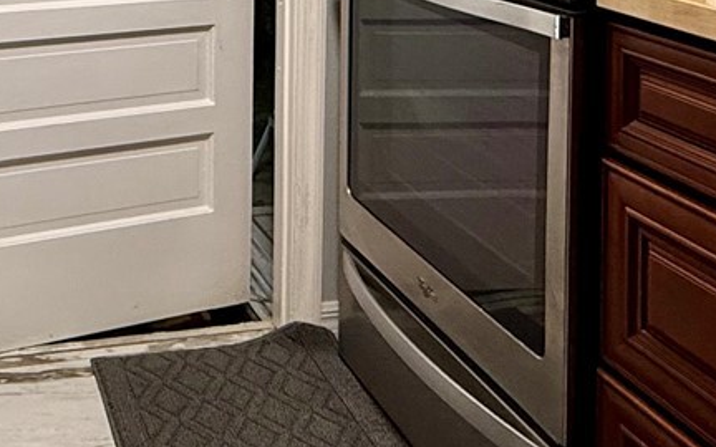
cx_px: 148
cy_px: -146
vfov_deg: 21.2
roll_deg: -0.5
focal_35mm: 55
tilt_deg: -2.3
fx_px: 1073
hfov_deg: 35.7
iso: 250
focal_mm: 2.22
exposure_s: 1/60
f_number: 2.2
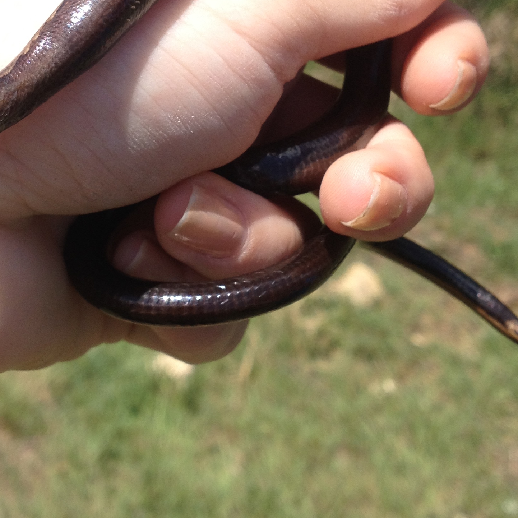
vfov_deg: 24.6
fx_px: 1185
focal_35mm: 70
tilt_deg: -25.8
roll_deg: -4.7
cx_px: 177
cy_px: 179
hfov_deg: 24.5
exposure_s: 1/1534
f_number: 2.4
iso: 50
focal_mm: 4.28
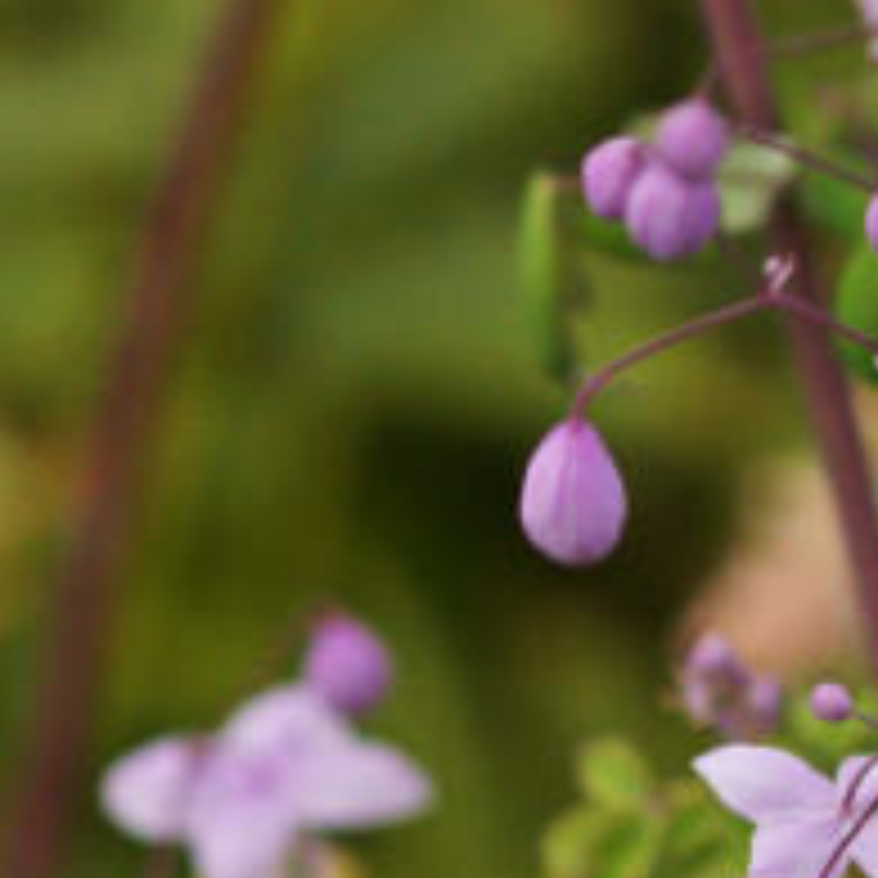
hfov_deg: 2.2
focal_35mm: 786
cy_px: 216
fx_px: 22555
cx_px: 1441
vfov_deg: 2.2
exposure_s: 1/160
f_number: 5.6
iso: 400
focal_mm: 100
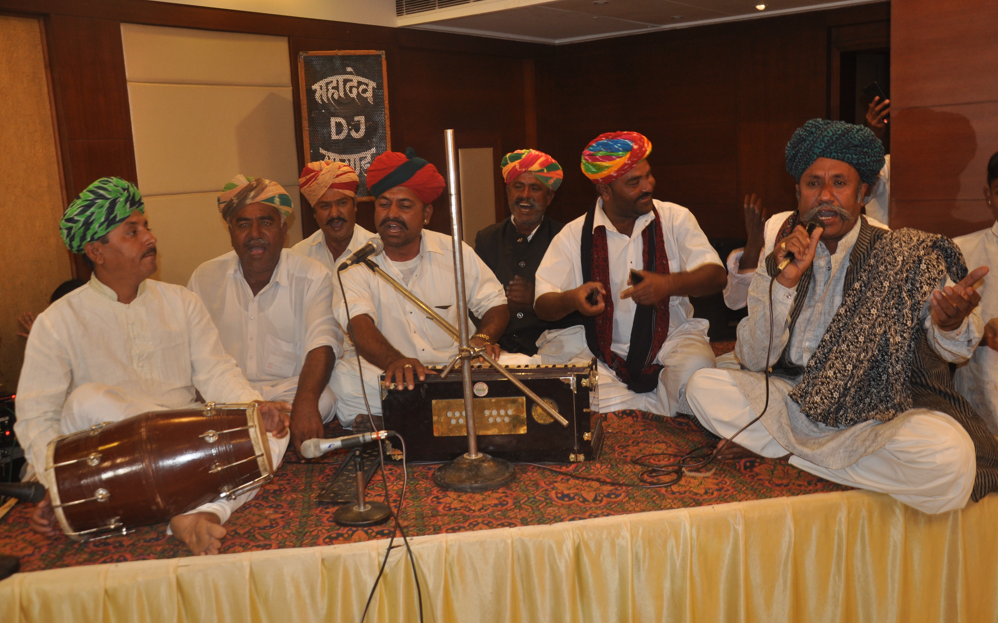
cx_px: 504
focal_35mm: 34
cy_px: 289
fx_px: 925
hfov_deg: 56.7
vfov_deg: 37.3
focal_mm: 22
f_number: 3.8
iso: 400
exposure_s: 1/25
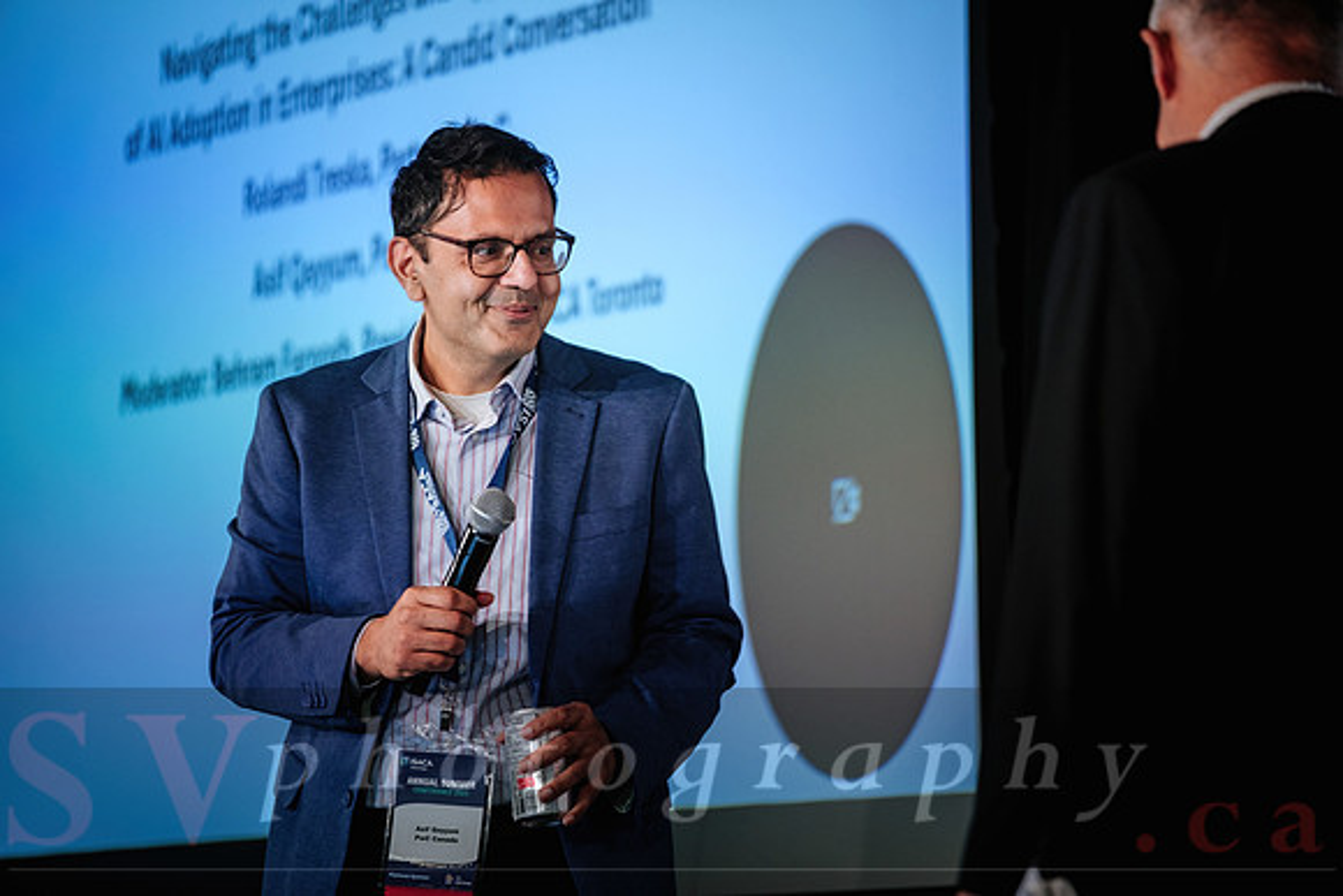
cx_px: 672
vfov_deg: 6.5
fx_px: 7836
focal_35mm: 210
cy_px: 448
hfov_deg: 9.8
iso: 800
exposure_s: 1/80
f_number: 2.8
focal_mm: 140
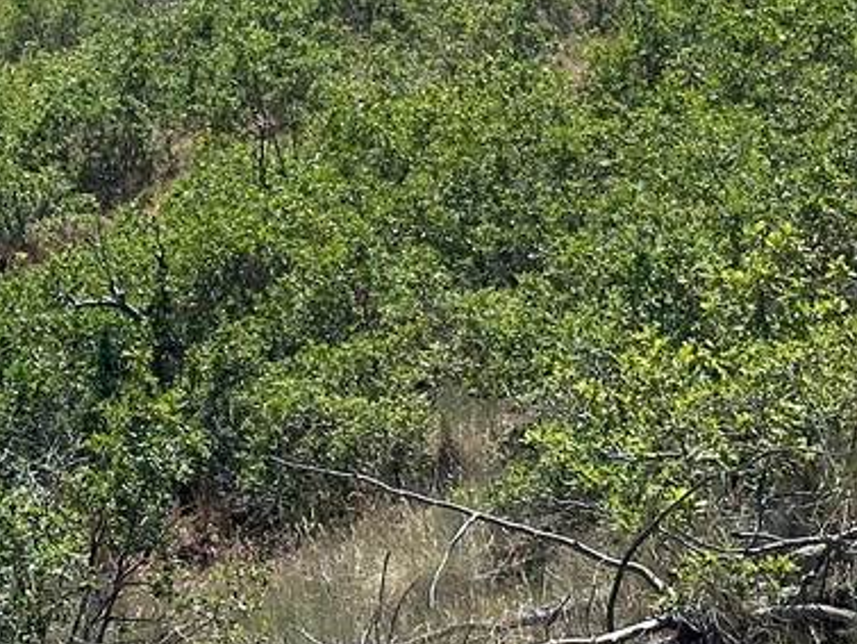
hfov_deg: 12.0
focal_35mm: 163
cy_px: -439
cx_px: -9
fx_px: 4037
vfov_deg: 8.8
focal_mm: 6.86
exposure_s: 1/5000
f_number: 1.78
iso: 64
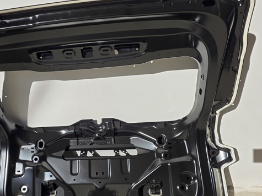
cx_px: 88
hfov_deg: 57.1
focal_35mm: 31
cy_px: 109
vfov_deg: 45.3
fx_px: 235
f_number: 1.7
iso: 80
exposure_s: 1/7333
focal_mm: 6.25
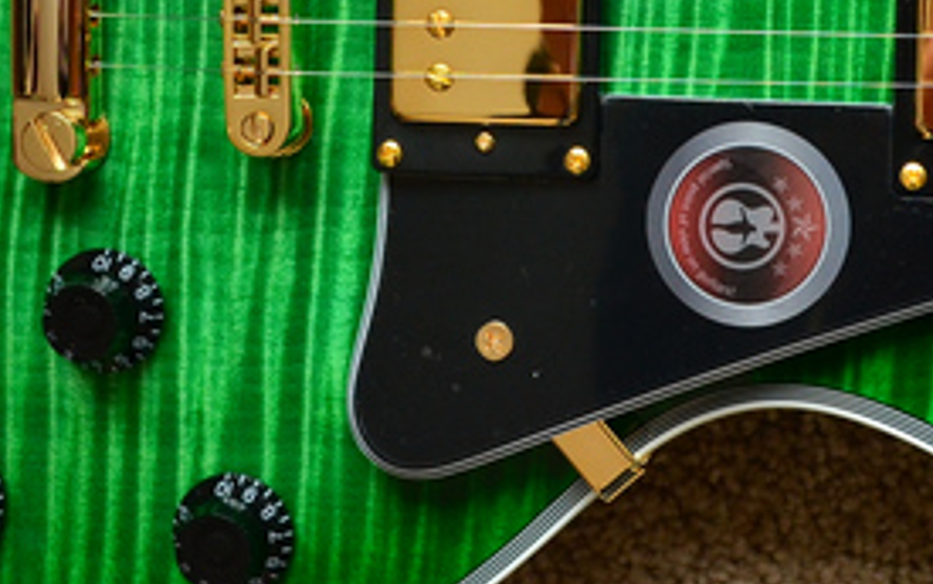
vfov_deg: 15.4
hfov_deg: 24.6
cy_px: -27
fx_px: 2111
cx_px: 699
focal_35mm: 83
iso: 500
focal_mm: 18.5
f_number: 4
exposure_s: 1/40
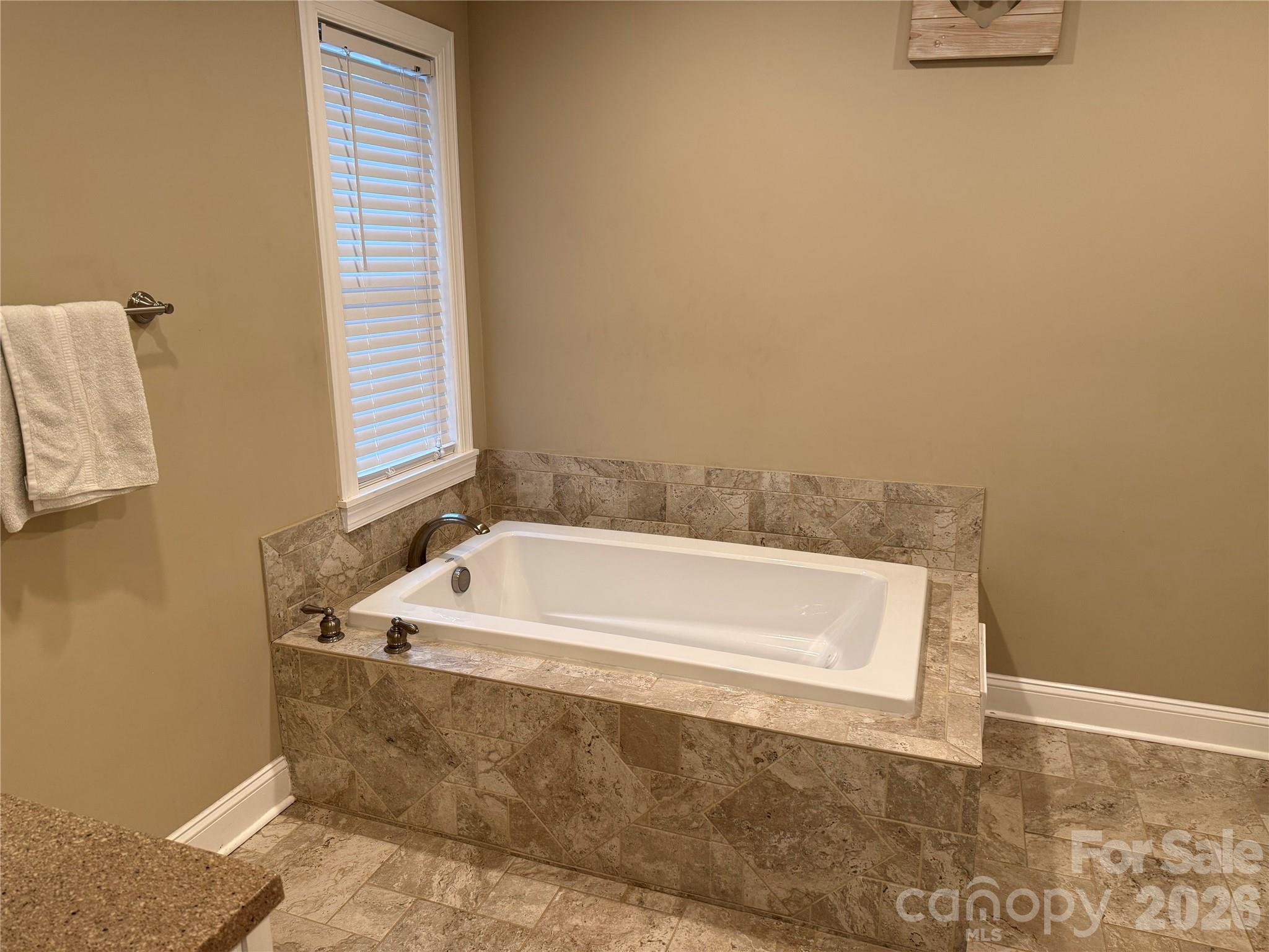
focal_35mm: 24
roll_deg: +0.5
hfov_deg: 71.6
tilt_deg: -13.0
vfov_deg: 56.8
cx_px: 634
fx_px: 880
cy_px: 476
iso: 200
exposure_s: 1/120
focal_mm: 6.76
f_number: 1.78
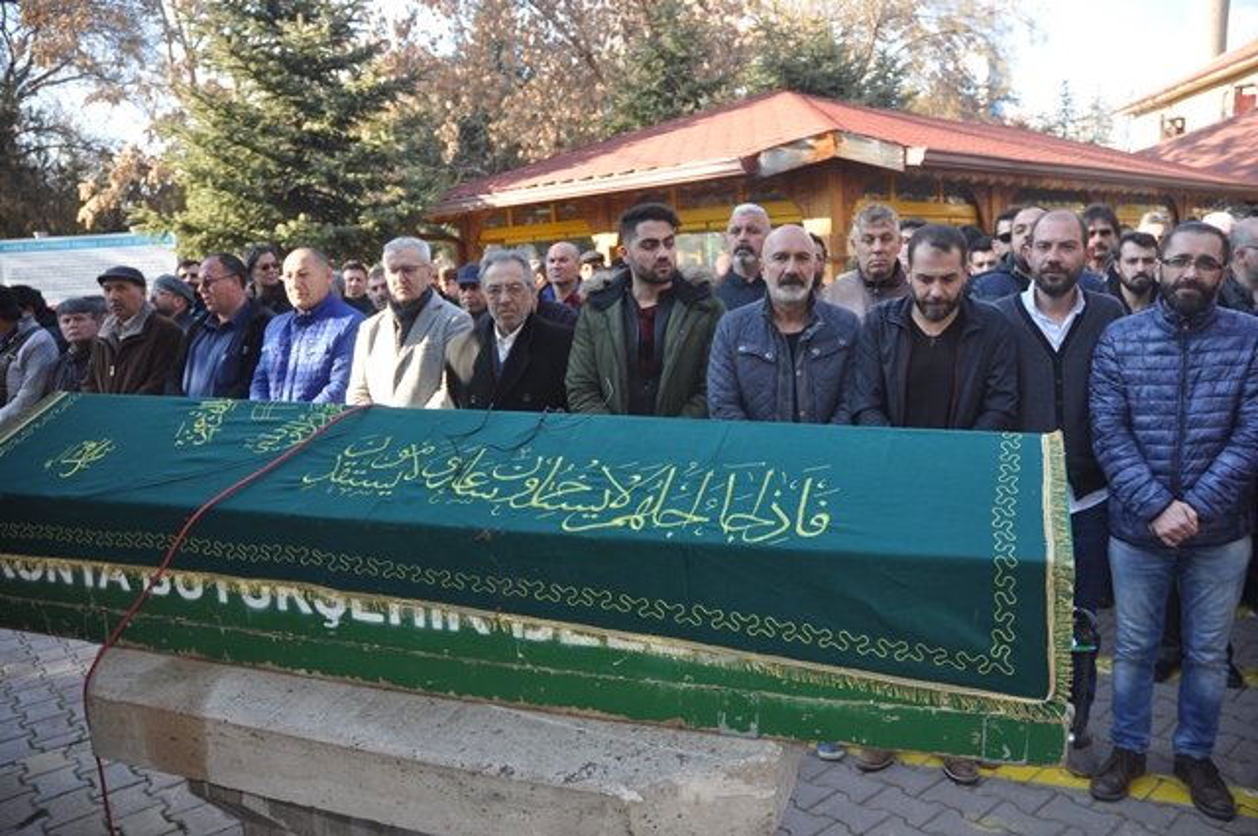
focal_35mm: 27
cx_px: 629
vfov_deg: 47.8
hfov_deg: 67.4
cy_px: 418
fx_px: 942
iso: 200
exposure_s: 1/200
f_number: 3.5
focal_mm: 18
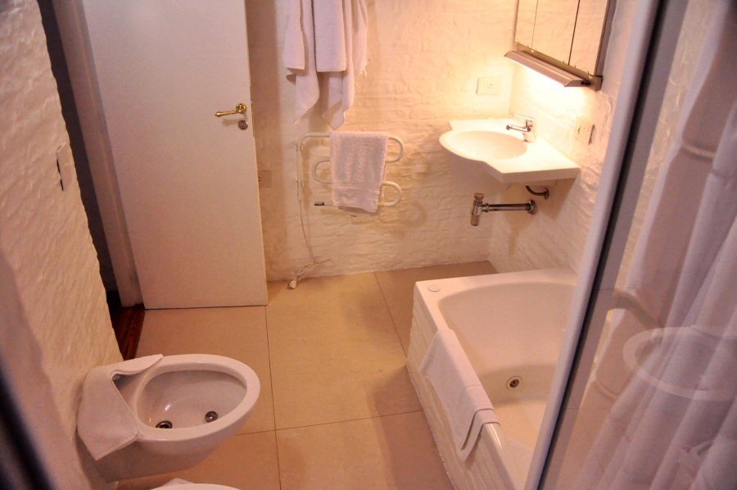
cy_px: 245
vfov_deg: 47.8
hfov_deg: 67.4
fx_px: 552
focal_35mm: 27
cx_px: 368
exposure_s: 1/40
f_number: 3.5
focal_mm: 18
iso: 2500
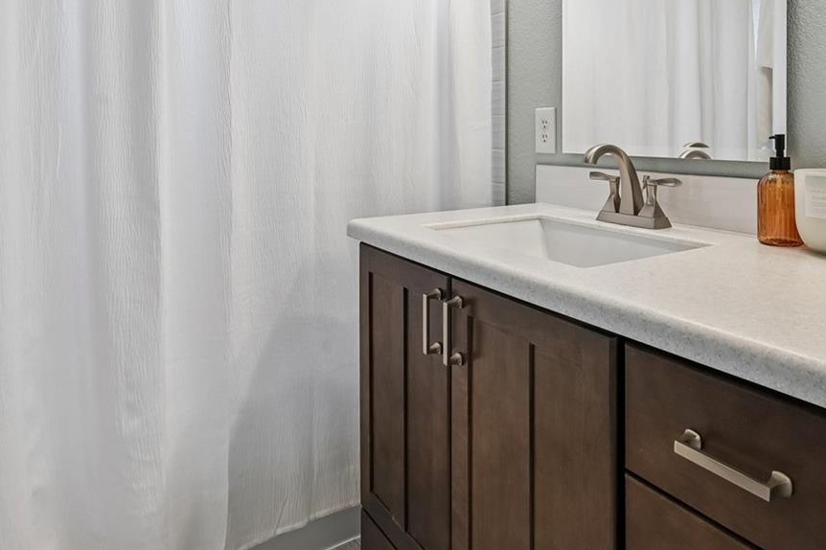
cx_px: 469
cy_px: 137
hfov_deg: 69.1
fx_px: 596
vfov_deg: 47.6
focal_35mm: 26
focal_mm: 14
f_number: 10
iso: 400
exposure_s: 1/30
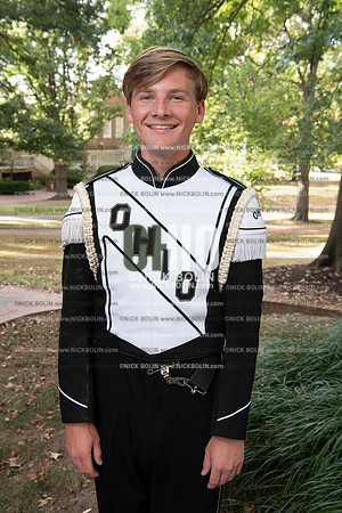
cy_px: 256
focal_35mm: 45
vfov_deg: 43.6
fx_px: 641
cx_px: 171
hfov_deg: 29.9
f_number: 8
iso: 800
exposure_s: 1/100
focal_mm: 45
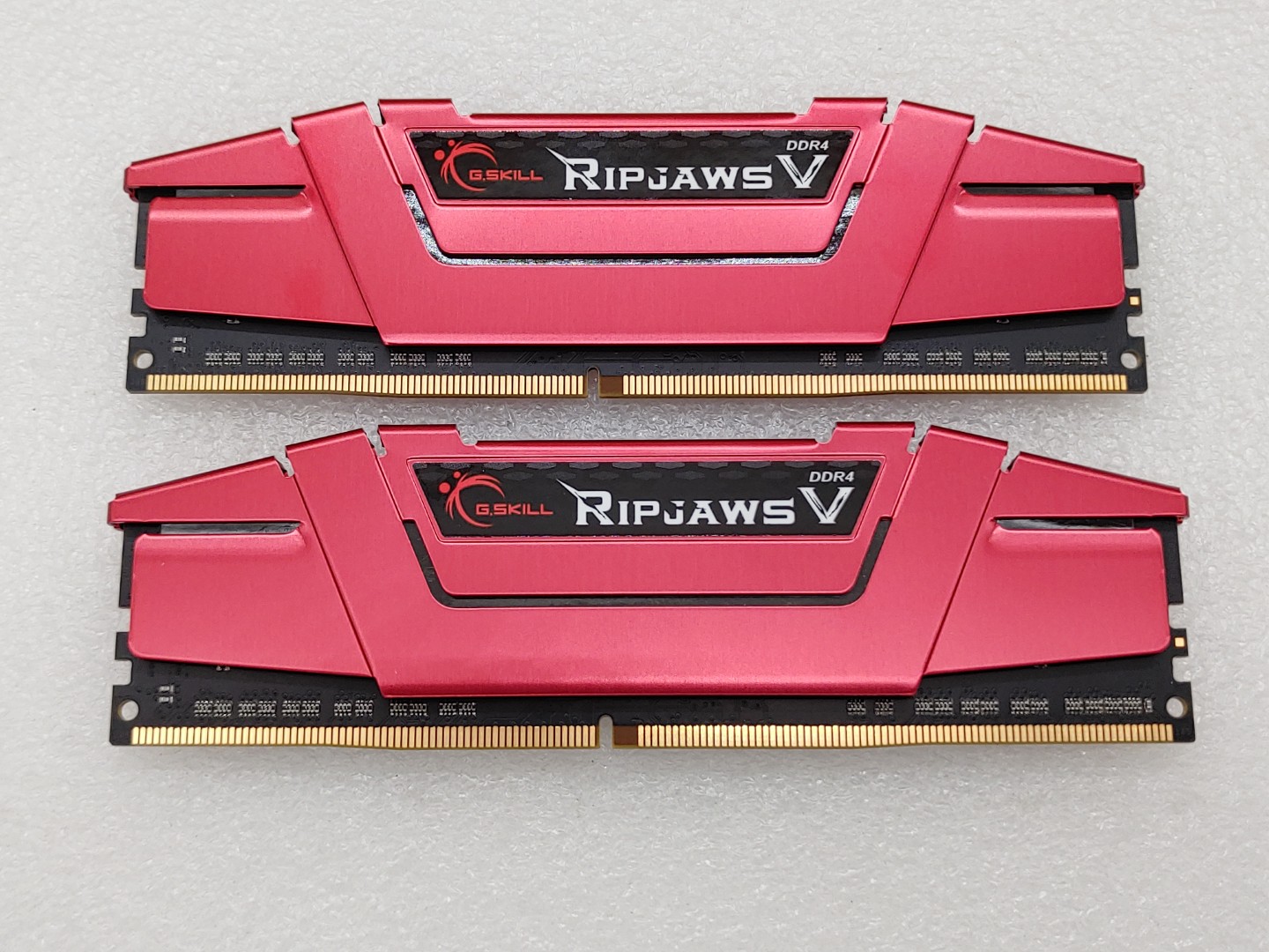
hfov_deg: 45.8
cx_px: 634
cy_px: 476
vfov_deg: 35.1
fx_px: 1503
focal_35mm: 41
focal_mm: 4.36
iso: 50
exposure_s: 1/143
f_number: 1.8
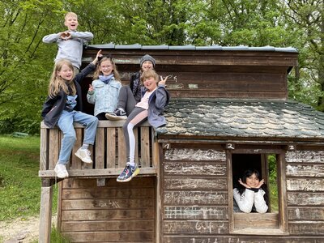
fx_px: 243
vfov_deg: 53.1
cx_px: 162
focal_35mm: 26
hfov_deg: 67.3
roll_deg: +0.8
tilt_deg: +6.4
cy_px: 122
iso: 32
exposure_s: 1/460
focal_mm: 4.25
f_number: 1.8
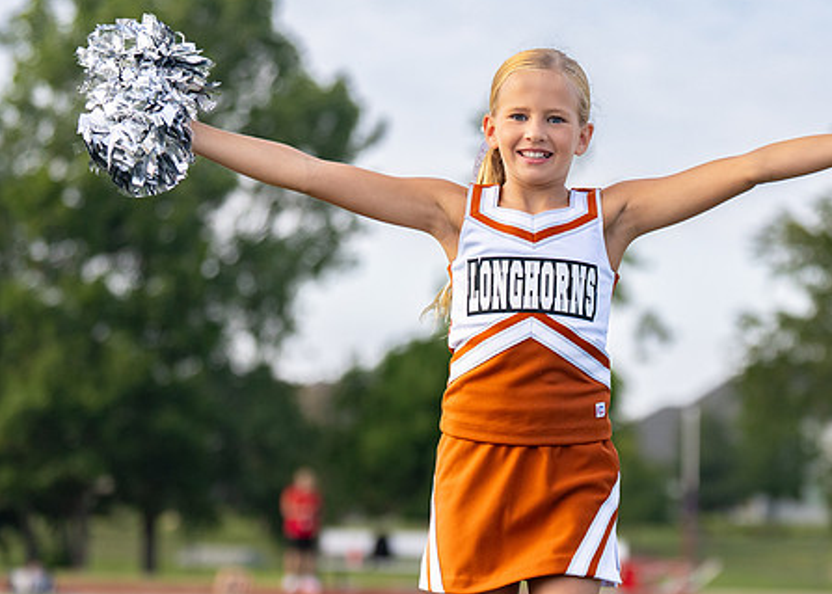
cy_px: 360
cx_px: 573
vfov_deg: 7.9
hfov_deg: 11.0
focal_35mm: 182
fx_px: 4299
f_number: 2.8
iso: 400
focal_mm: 93
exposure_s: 1/3200
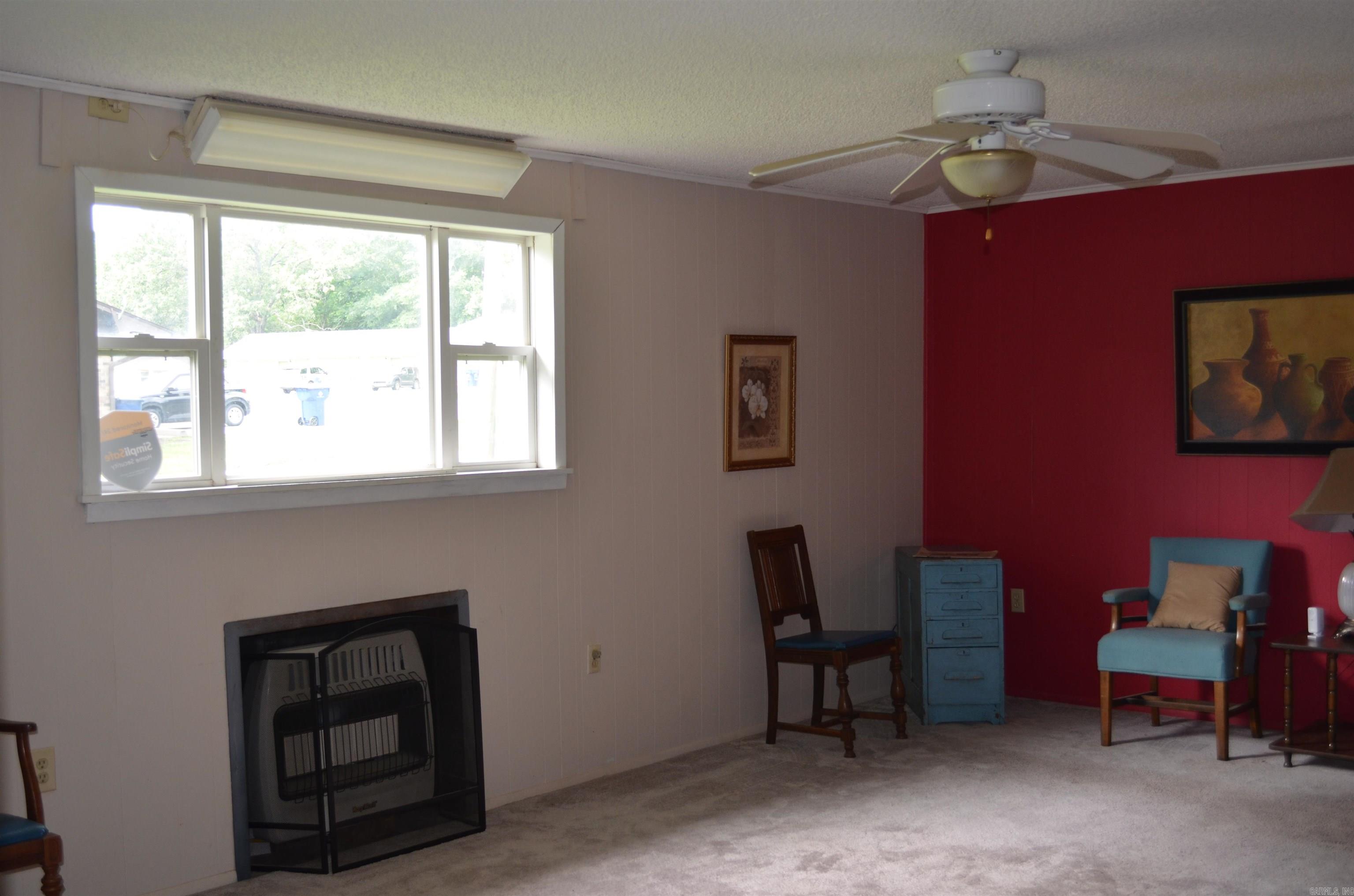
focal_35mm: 39
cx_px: 677
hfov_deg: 49.6
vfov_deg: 34.1
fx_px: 1464
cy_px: 448
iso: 400
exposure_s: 1/60
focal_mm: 26
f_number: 4.2
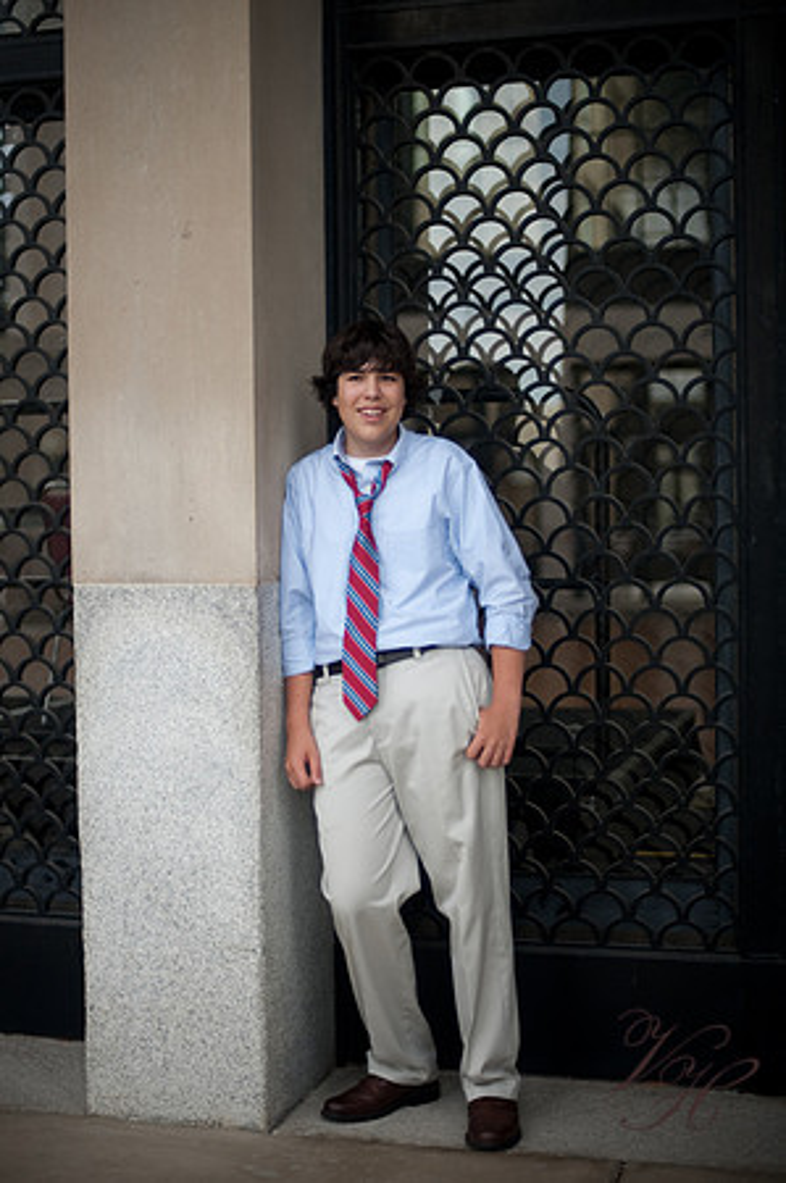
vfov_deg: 39.6
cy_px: 592
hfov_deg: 26.9
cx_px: 393
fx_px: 1641
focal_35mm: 50
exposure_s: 1/1250
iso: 320
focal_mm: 50
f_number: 1.4
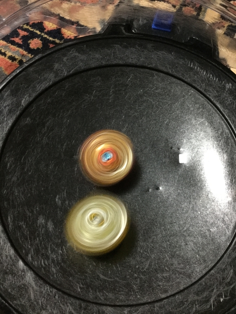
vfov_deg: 58.4
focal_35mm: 31
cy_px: 157
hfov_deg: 45.4
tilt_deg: -70.2
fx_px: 282
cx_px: 118
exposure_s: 1/15
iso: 320
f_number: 2.4
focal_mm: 3.3
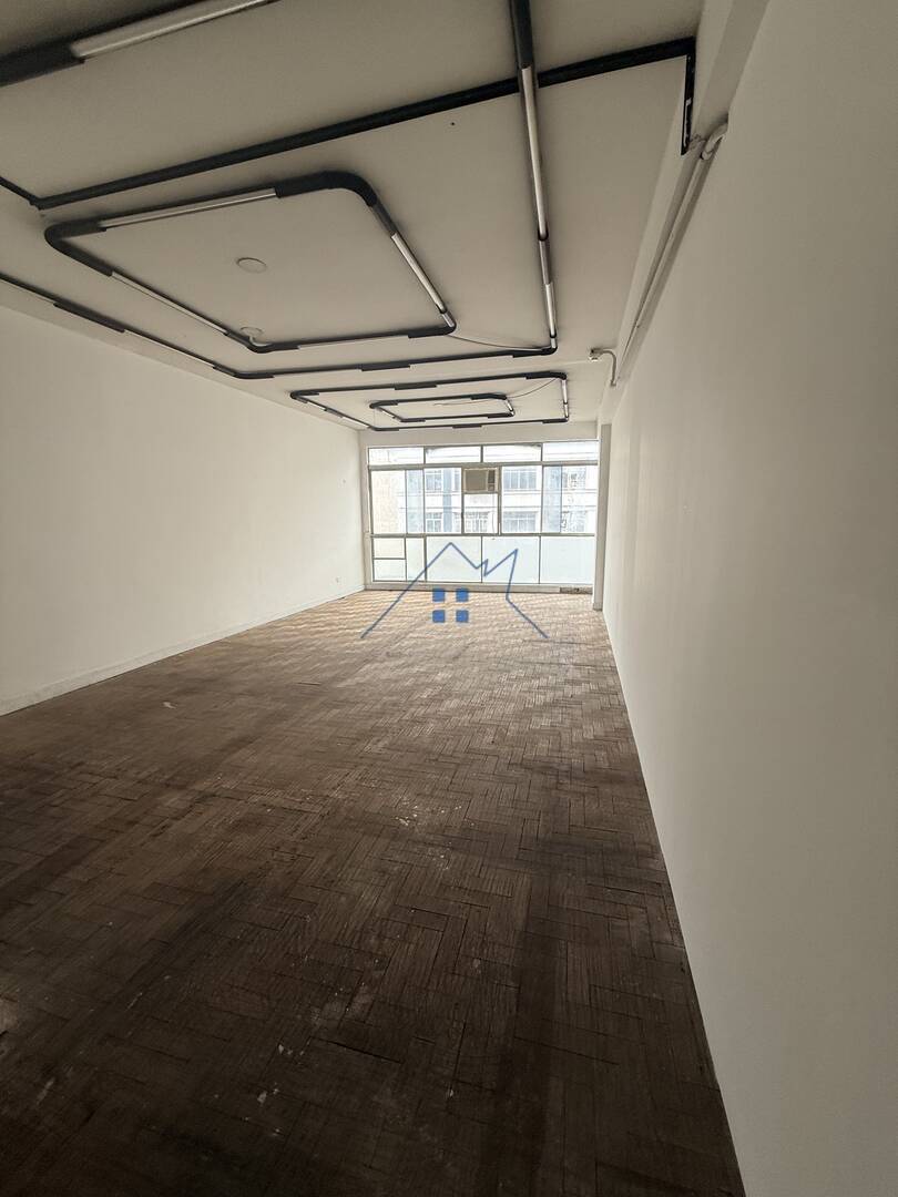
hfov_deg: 85.7
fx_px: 484
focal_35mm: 14
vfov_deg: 102.1
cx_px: 449
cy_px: 598
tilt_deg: -8.4
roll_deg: +0.2
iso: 50
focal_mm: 2.22
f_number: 2.2
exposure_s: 1/99
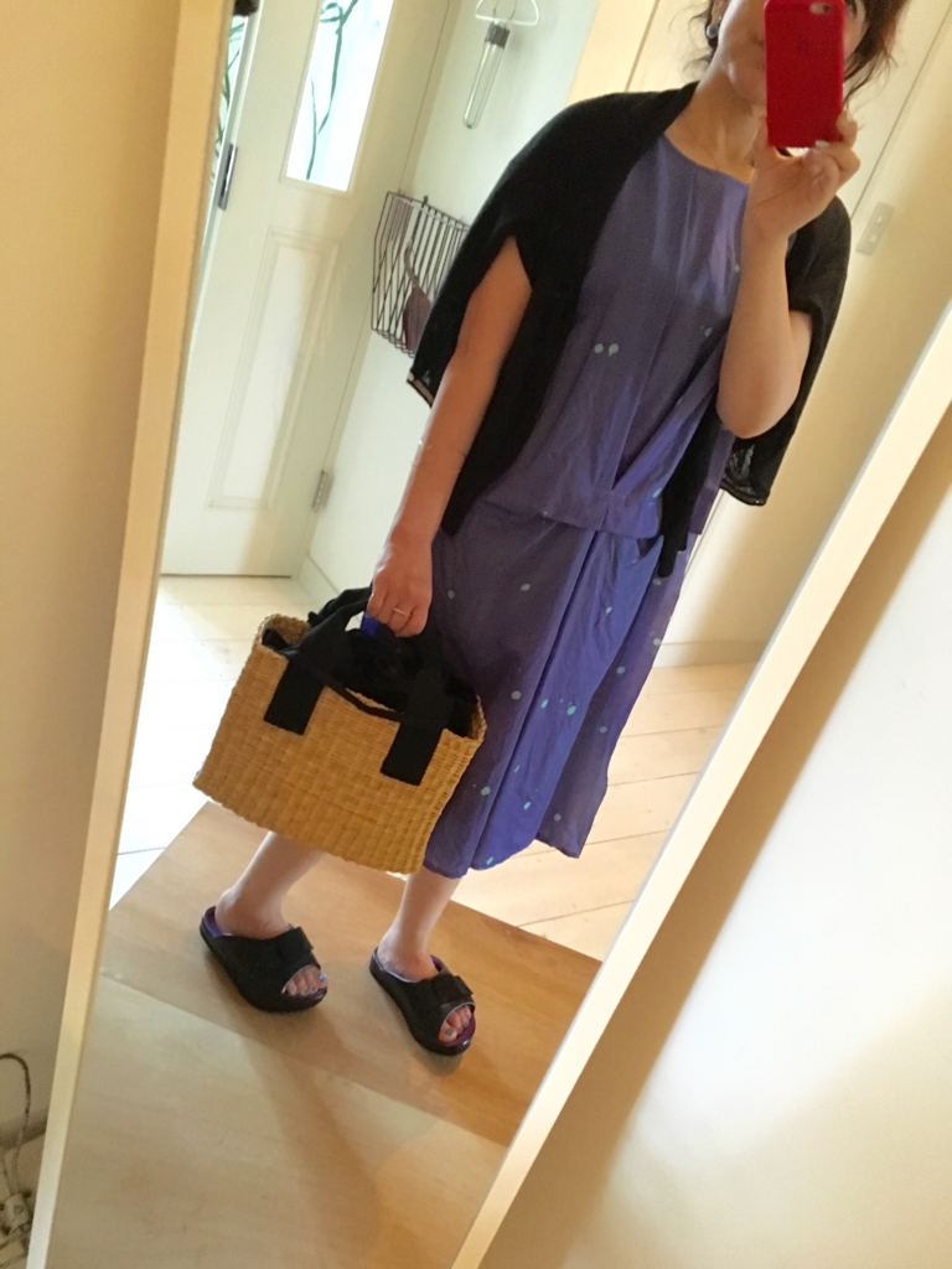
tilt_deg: -39.9
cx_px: 476
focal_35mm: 29
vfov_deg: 61.7
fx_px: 1063
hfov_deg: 48.2
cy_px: 634
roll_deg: -17.4
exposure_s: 1/15
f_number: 2.2
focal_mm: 4.15
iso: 320
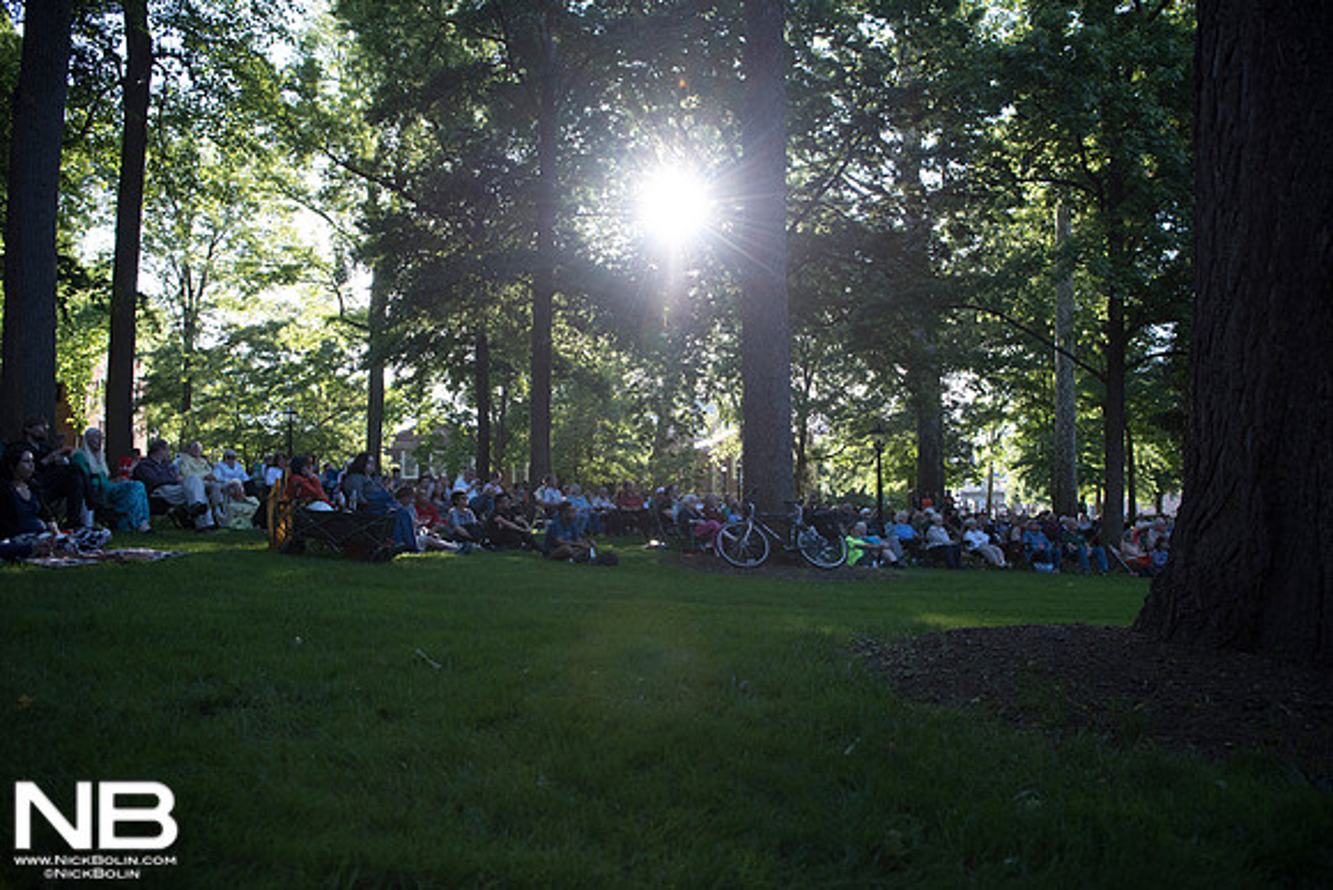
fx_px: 889
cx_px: 666
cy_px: 445
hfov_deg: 73.7
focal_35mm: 24
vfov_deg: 53.2
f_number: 3.5
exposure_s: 1/1000
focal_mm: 24
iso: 1000
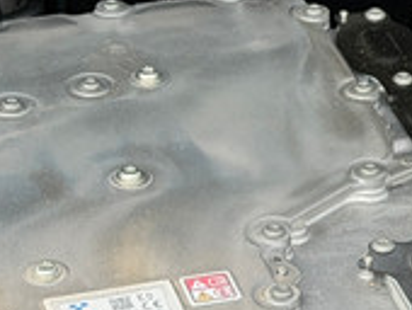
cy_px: 448
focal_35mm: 237
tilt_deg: -35.9
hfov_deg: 8.3
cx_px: 378
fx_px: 2825
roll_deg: -0.8
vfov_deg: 6.2
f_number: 1.78
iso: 64
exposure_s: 1/802
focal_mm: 6.76
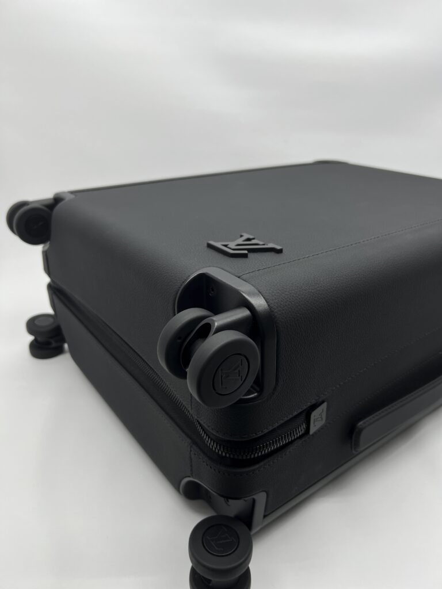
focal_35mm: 26
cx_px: 221
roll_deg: -1.2
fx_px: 443
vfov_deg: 67.3
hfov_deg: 53.1
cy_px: 294
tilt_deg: -25.5
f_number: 1.5
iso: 40
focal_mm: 5.7
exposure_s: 1/193
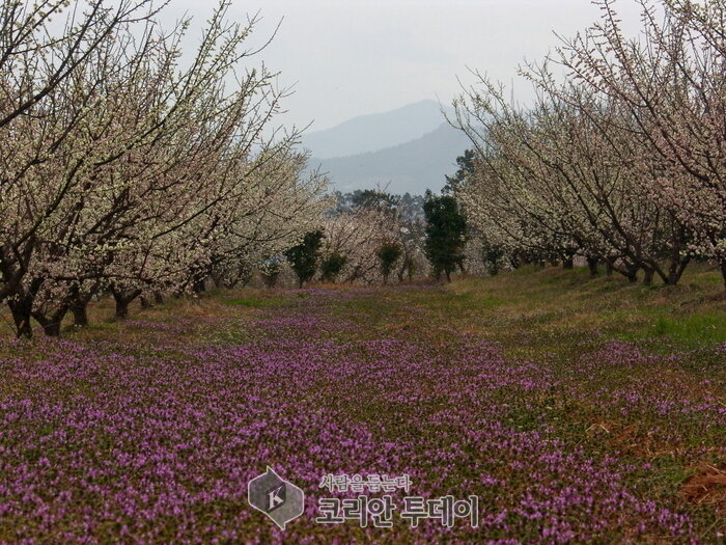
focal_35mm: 180
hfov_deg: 11.0
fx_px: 3775
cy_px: 272
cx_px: 363
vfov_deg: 8.2
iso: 50
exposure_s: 1/125
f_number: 8
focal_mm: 46.4
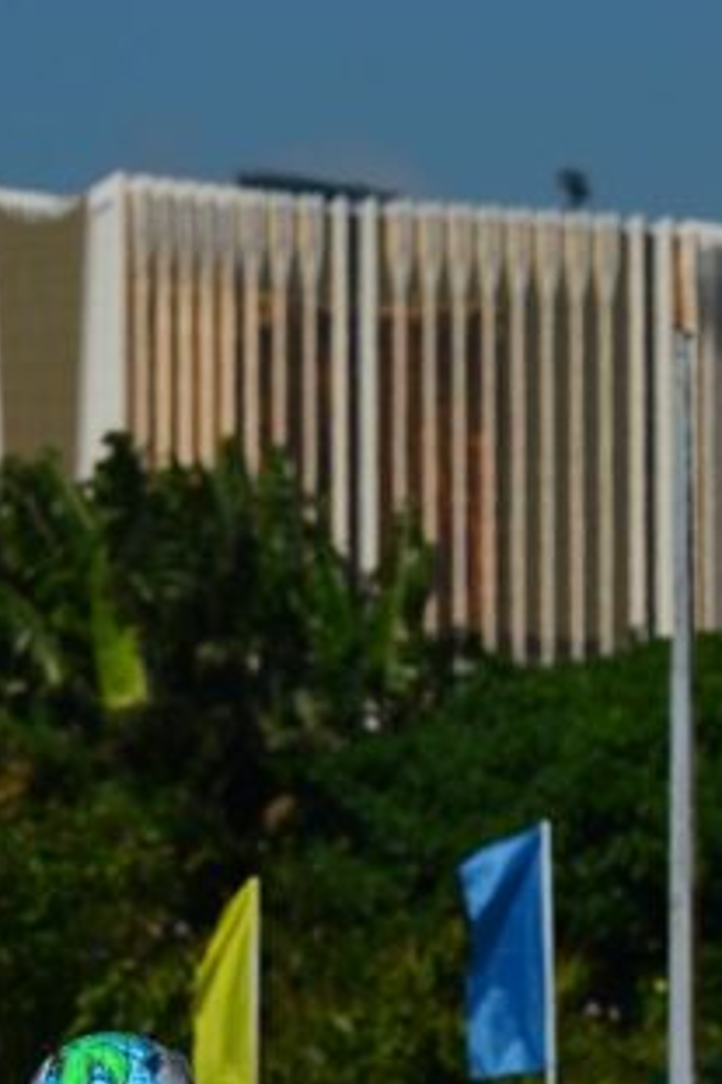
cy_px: 753
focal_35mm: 411
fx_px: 12377
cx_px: 274
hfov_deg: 3.3
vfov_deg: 5.0
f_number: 4
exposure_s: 1/1600
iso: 100
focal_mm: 125
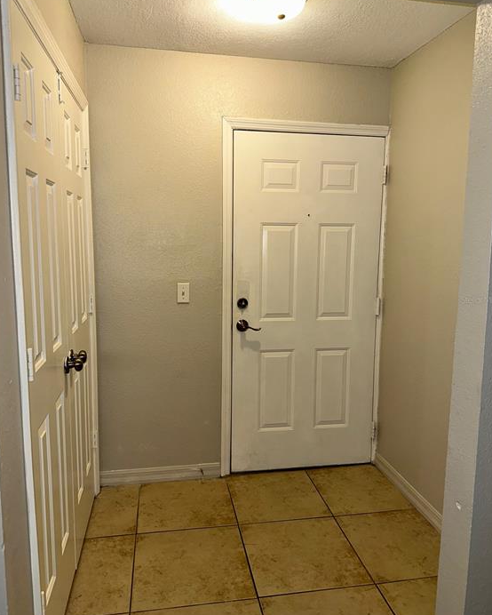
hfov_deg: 55.0
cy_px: 300
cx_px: 245
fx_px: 473
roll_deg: -1.7
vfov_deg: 66.0
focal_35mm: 26
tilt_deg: -7.0
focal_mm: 6.86
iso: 80
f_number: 1.78
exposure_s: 1/22
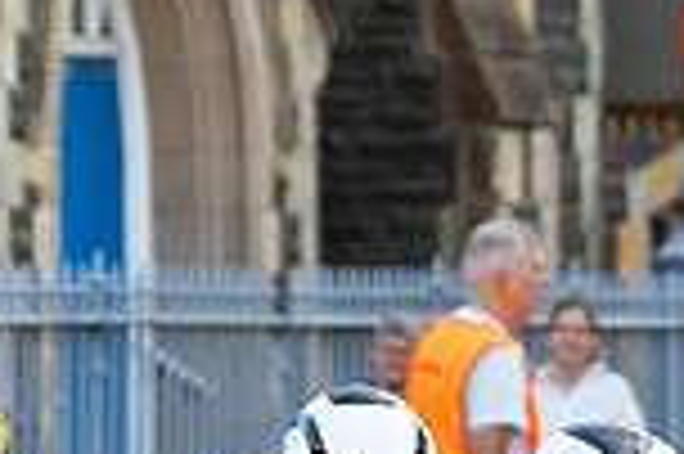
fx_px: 10837
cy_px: 923
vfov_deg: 2.4
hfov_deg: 3.6
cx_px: 599
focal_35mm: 571
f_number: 3.2
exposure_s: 1/800
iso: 500
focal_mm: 70
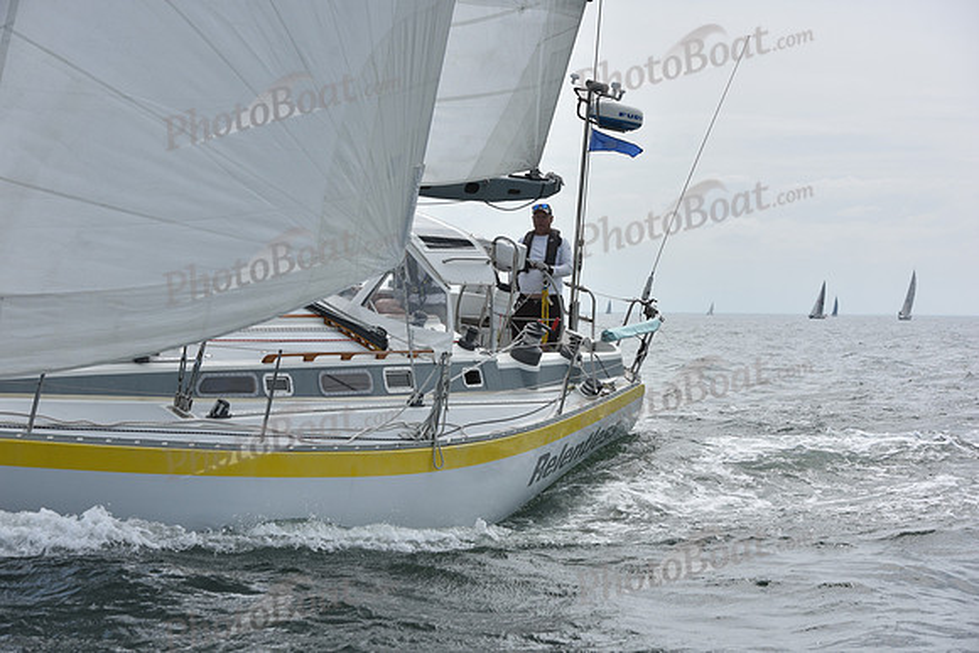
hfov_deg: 28.8
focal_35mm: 70
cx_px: 490
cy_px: 326
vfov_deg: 19.5
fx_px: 1904
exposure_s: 1/1250
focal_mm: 70
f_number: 7.1
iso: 200
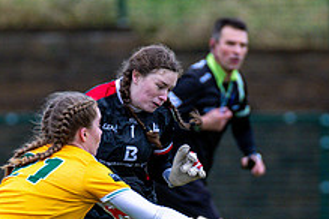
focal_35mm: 1053
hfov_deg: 2.0
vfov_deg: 1.3
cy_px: 206
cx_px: 153
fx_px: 9622
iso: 1600
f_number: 2.8
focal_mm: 300
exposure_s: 1/1000
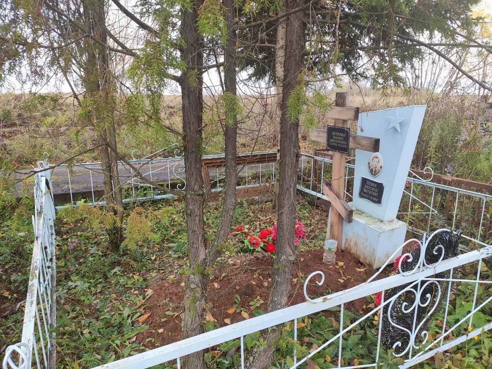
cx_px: 246
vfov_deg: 53.1
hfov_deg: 67.3
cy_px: 184
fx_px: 370
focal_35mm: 26
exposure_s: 1/195
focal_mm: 4.77
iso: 112
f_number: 1.75
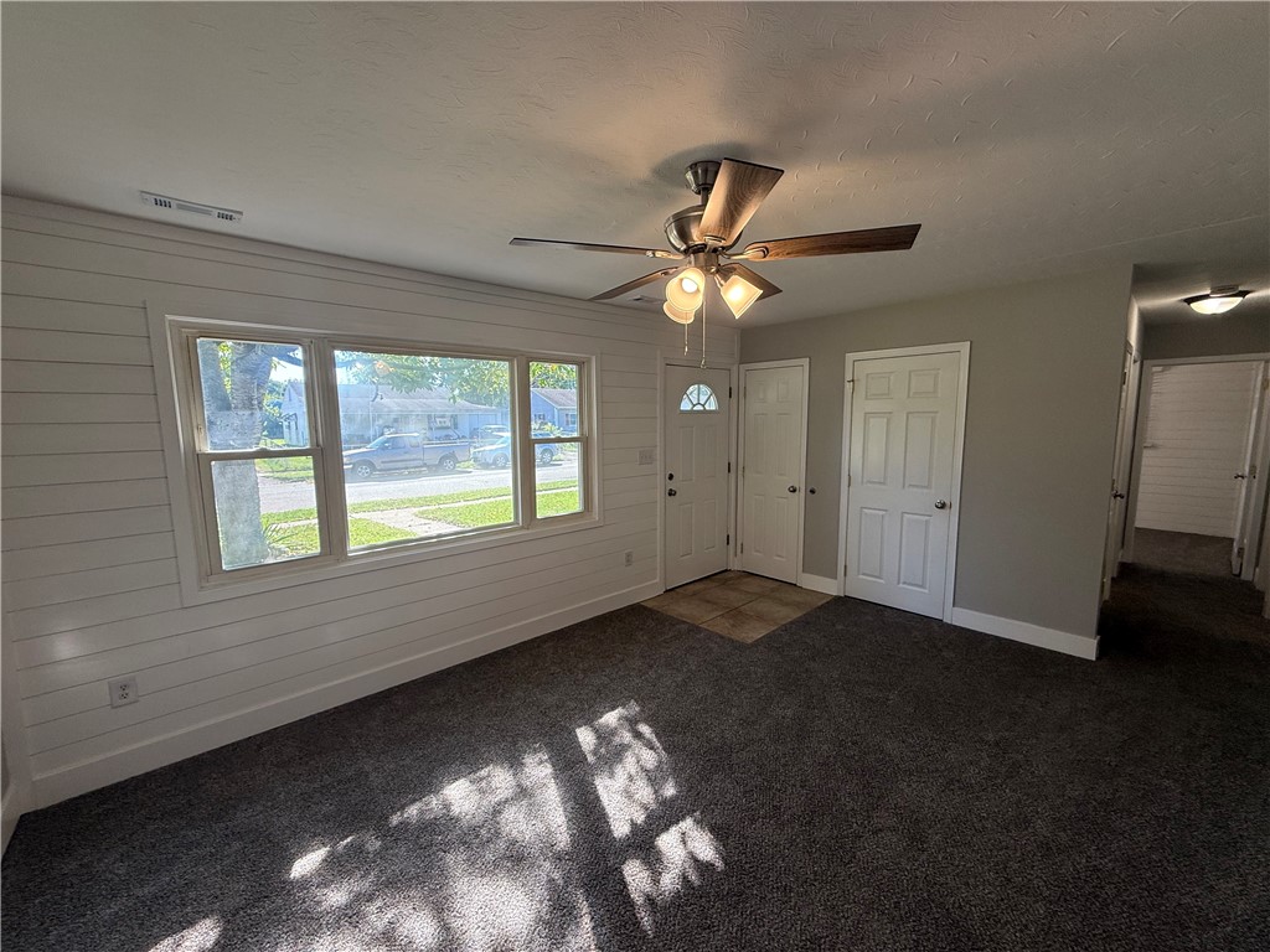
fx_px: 514
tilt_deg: -5.7
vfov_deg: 85.7
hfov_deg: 102.1
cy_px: 476
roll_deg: -0.5
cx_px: 635
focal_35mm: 14
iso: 64
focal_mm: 2.22
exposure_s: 1/121
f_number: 2.2
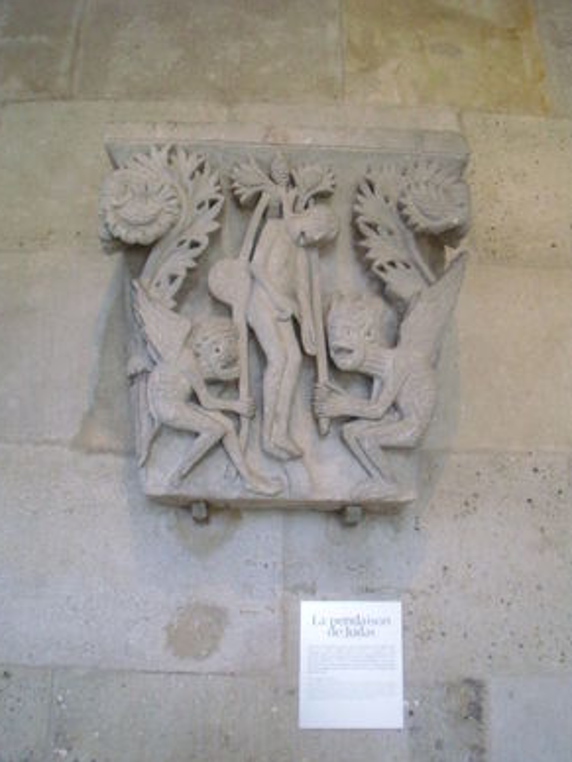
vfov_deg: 54.0
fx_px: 749
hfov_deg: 41.8
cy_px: 389
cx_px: 283
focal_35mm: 34
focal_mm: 5.58
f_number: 2.8
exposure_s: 1/50
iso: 400
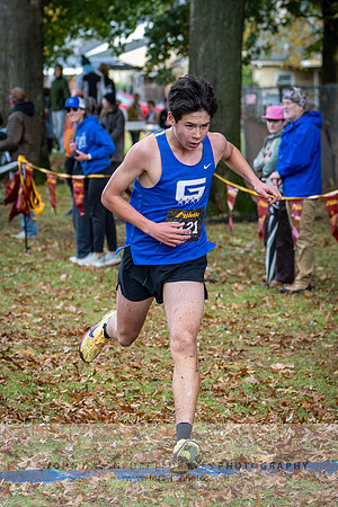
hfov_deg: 7.1
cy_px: 266
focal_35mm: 194
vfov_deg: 10.6
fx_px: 2738
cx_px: 124
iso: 320
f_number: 2.8
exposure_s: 1/1000
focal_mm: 70
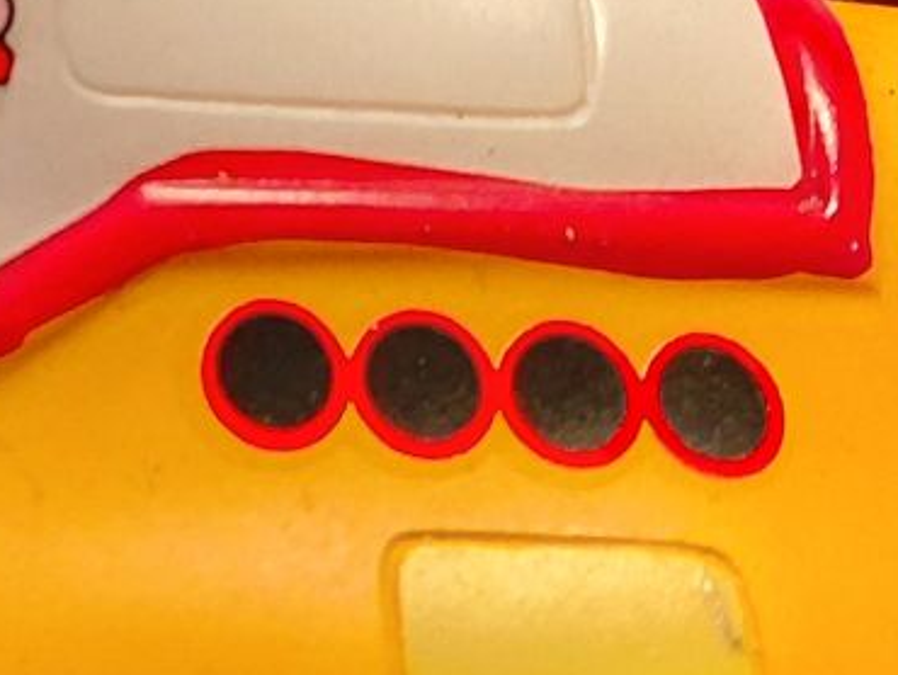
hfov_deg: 14.1
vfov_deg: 10.6
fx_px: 3504
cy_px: -371
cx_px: -209
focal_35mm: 135
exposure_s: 1/50.1
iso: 200
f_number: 1.8
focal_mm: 4.69
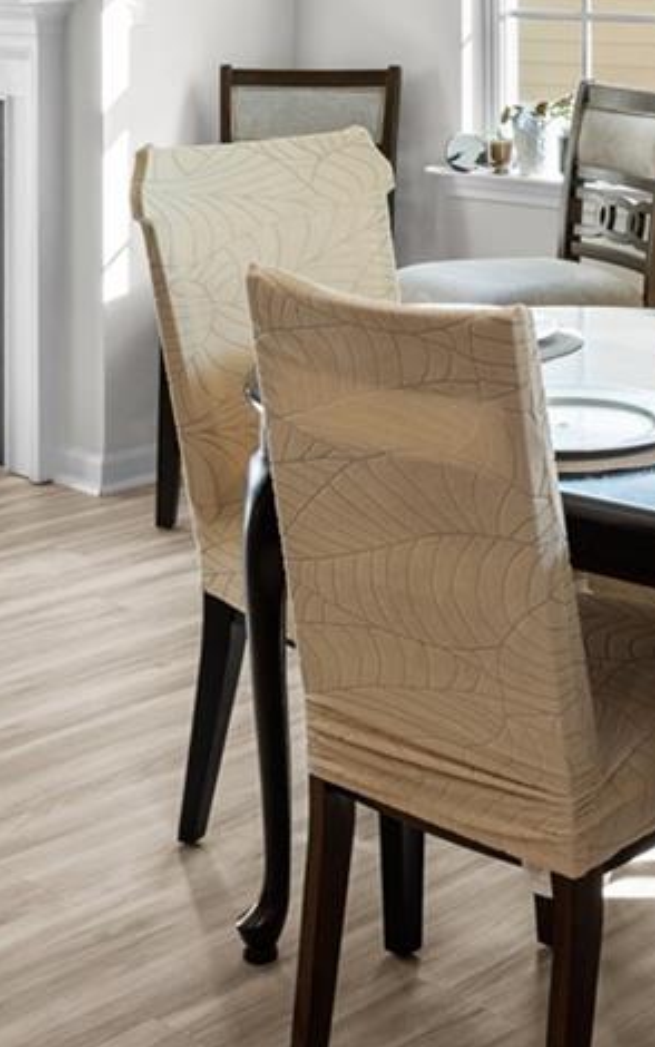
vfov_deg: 27.0
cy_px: -50
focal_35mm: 71
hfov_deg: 18.1
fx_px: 2027
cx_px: 581
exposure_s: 1/4
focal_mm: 16
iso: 100
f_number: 8
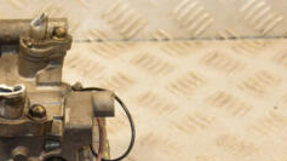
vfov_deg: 6.7
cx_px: 56
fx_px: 1364
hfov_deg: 12.0
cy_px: 136
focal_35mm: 179
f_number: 5.6
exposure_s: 1/200
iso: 800
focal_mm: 45
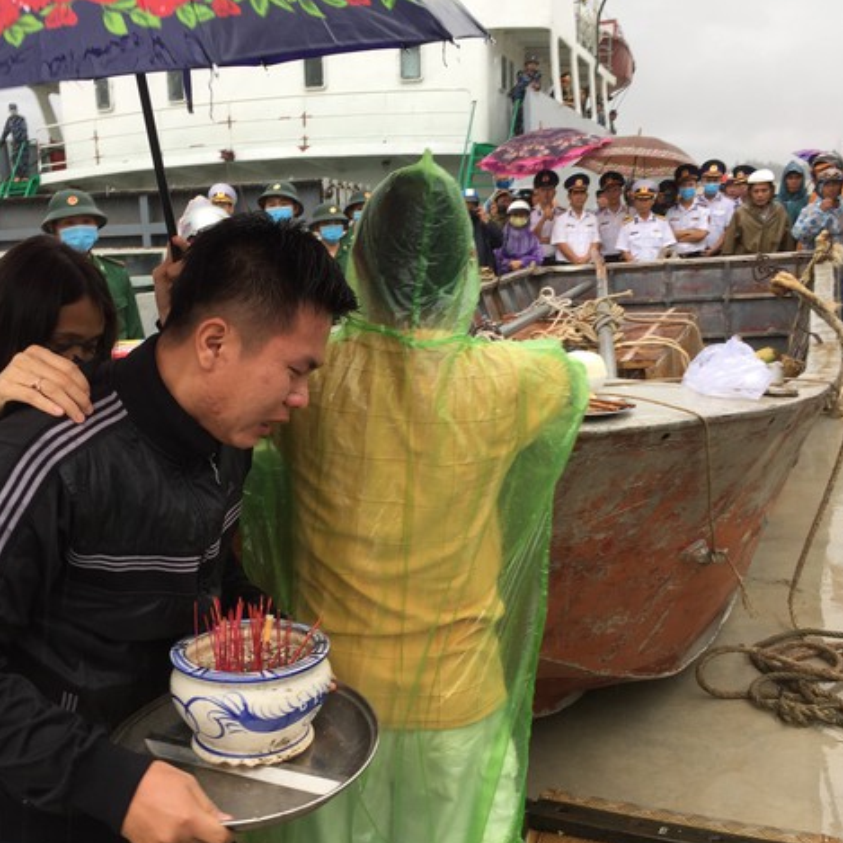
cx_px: 395
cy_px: 422
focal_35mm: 35
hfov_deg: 47.2
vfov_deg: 47.2
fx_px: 964
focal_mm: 4.15
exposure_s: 1/118
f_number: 2.2
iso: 32
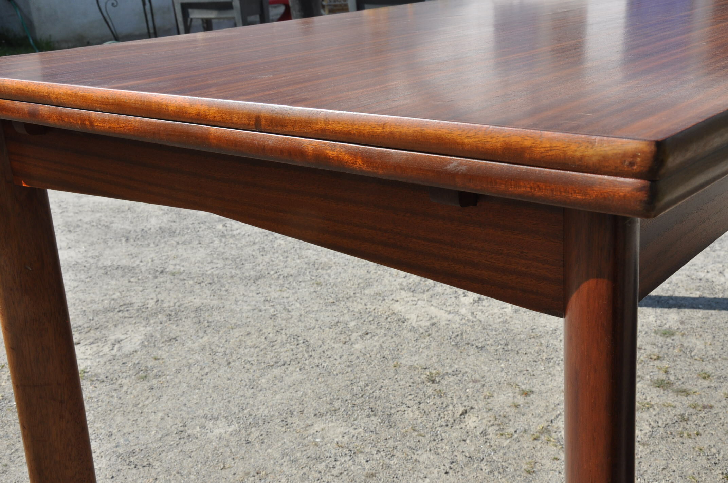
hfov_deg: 43.7
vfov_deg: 29.8
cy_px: 242
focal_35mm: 45
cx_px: 364
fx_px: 909
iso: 400
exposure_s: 1/250
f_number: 16
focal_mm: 30
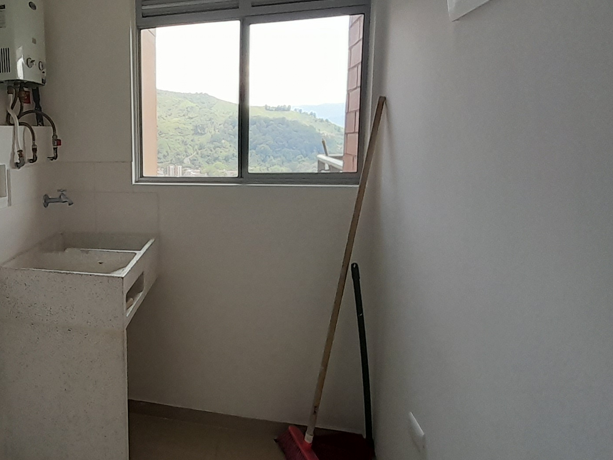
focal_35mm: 24
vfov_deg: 56.3
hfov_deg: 64.5
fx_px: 425
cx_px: 113
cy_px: 178
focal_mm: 1.13
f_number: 2.2
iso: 50
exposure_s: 1/120
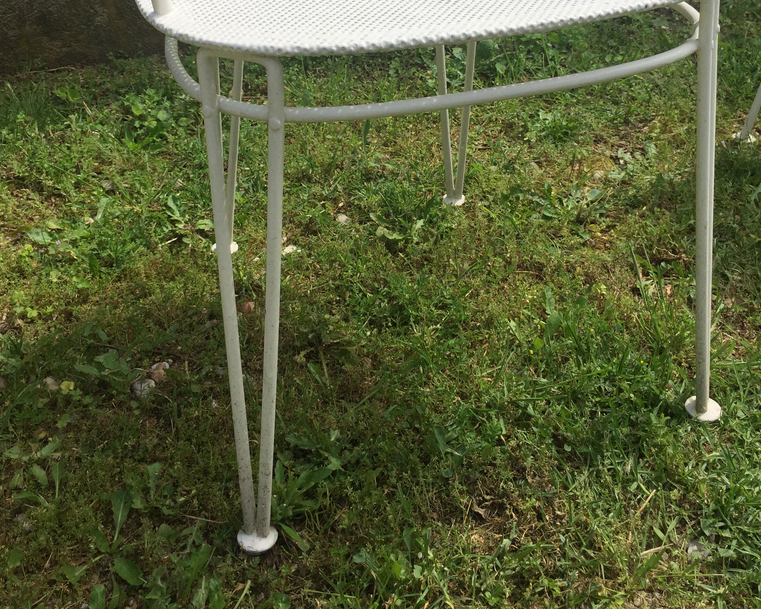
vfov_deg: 37.3
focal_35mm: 39
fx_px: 878
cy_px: 150
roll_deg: +3.4
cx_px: 377
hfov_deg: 46.8
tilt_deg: -26.6
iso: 32
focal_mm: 4.15
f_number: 2.2
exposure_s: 1/2326
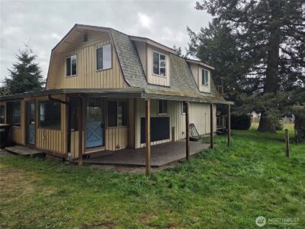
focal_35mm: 23
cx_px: 152
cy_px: 114
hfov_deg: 73.9
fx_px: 203
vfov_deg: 58.9
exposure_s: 1/6032
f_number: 1.8
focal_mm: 5.4
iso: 80
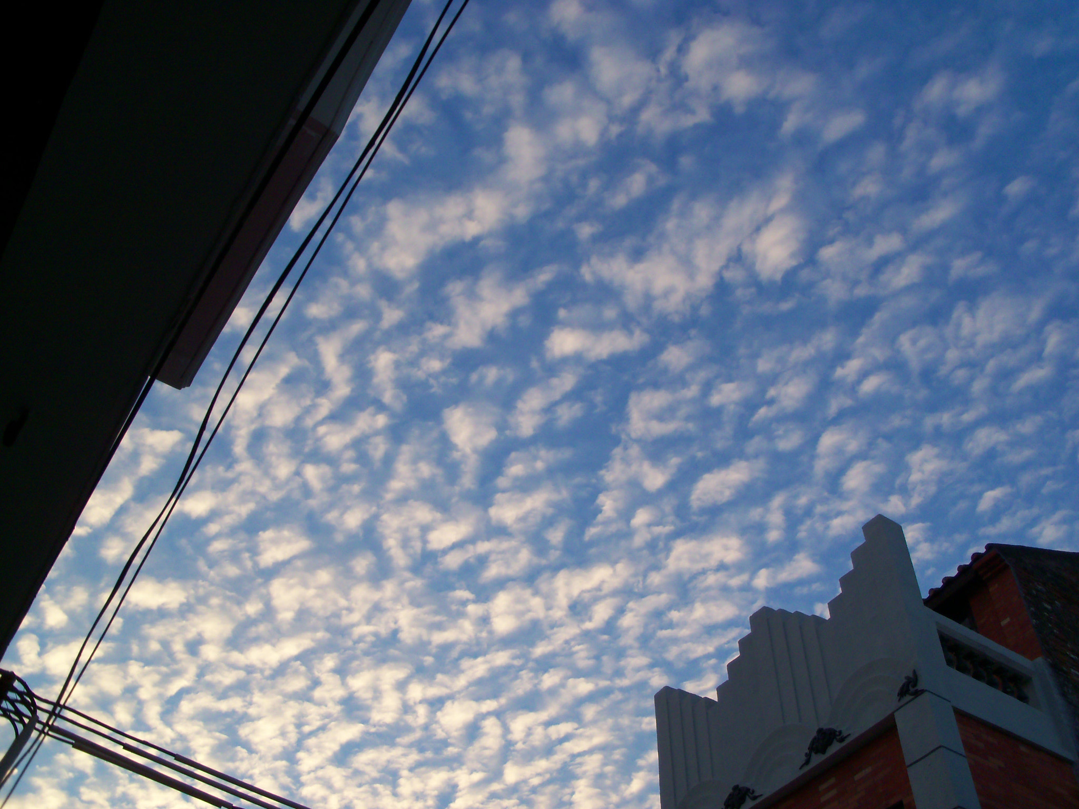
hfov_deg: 52.6
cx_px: 540
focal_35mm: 35
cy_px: 404
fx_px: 1091
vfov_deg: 40.7
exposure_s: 1/320
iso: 64
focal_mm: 6.3
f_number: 3
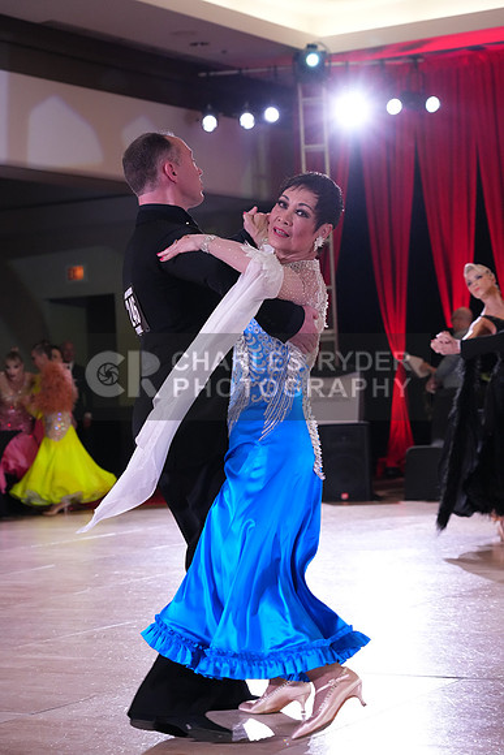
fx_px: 1721
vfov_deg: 24.8
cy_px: 378
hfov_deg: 16.7
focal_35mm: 82
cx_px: 252
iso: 3200
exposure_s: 1/250
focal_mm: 82
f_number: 5
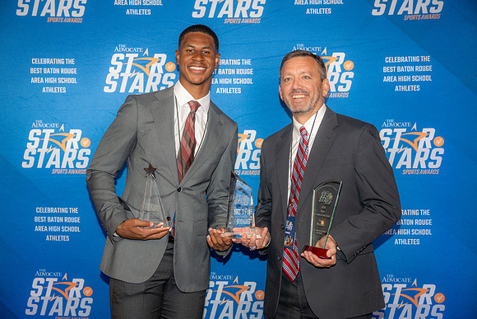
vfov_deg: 28.7
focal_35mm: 47
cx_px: 238
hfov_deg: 41.9
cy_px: 160
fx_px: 623
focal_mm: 47
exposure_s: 1/160
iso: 320
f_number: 3.5
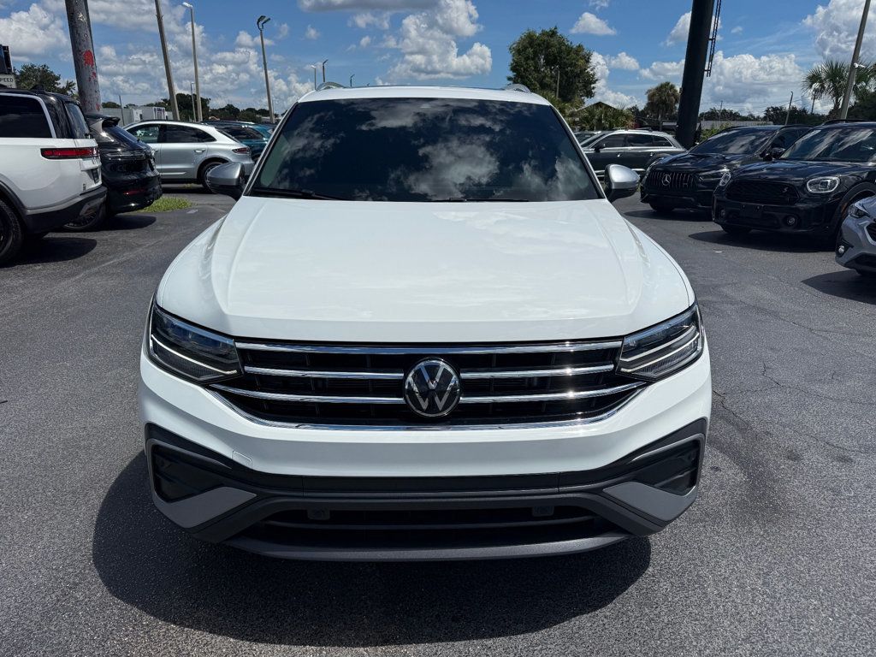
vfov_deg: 56.8
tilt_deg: -17.0
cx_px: 438
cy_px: 328
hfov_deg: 71.6
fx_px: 607
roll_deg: -1.5
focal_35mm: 24
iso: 80
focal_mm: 6.76
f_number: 1.78
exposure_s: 1/14286
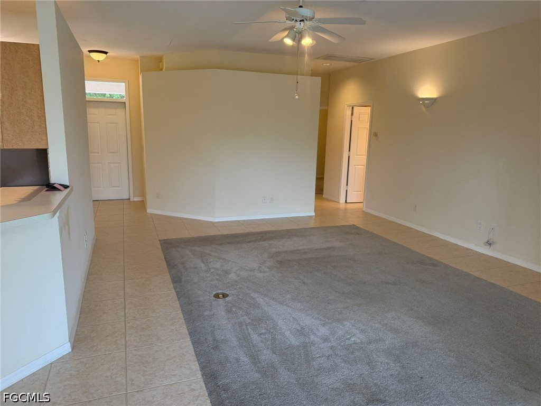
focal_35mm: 24
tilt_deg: -10.2
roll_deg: -0.7
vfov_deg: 56.8
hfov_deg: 71.6
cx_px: 270
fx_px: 375
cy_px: 203
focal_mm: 6.76
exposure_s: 1/206
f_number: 1.78
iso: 200
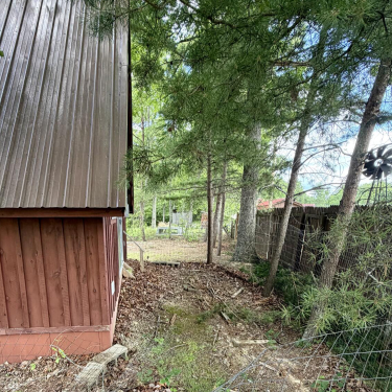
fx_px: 282
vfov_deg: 67.0
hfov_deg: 69.0
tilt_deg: -12.0
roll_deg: -0.3
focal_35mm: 22
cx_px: 160
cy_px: 272
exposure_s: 1/121
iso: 125
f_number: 2.2
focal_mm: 2.22
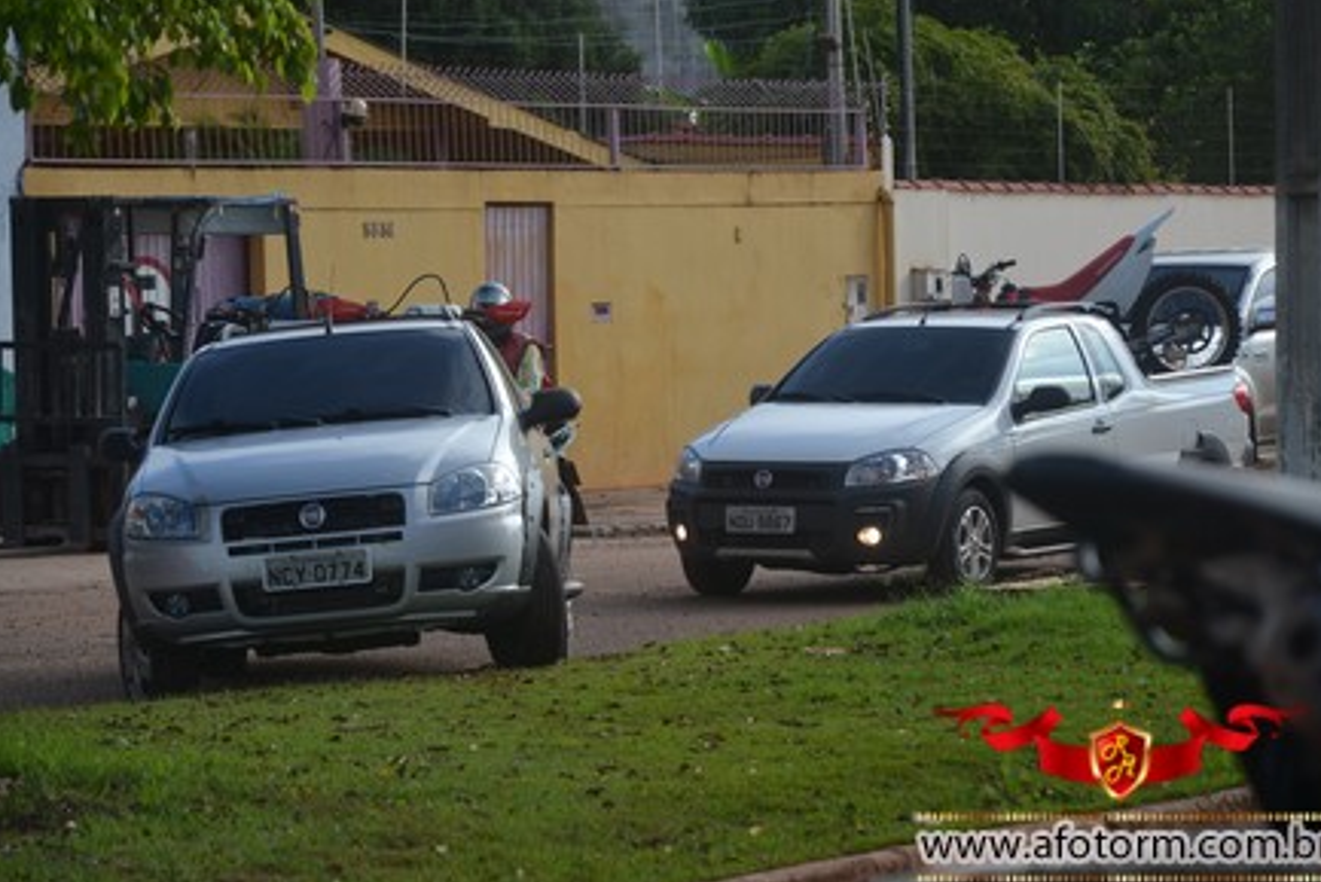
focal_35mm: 164
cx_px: 662
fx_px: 6002
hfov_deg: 12.6
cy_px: 439
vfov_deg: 8.4
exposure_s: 1/500
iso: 140
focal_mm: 105
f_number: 5.6
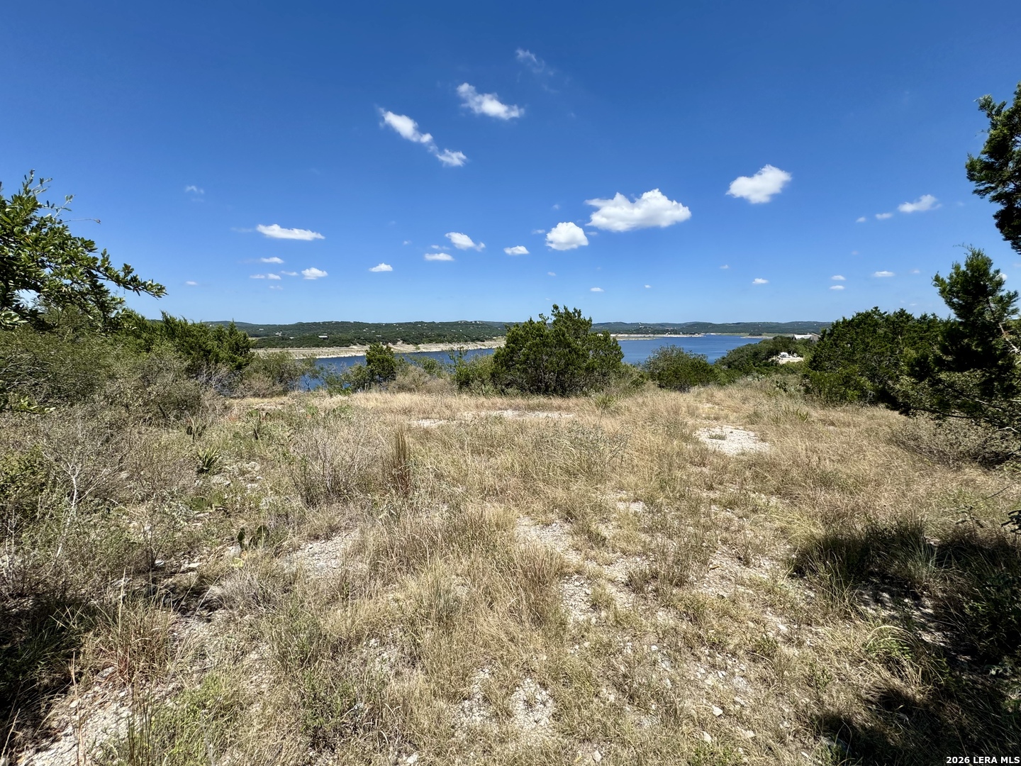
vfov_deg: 85.7
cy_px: 383
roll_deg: -0.7
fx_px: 413
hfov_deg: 102.1
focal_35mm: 14
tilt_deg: -6.8
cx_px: 510
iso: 50
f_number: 2.2
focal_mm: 2.22
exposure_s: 1/2415
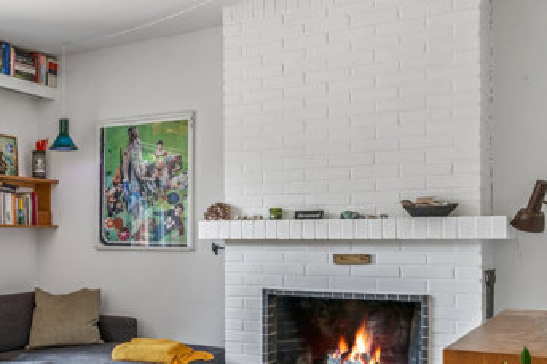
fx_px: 744
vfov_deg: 27.2
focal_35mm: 49
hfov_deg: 36.3
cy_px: 258
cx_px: -2
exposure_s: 1/8
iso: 125
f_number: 8
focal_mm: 21
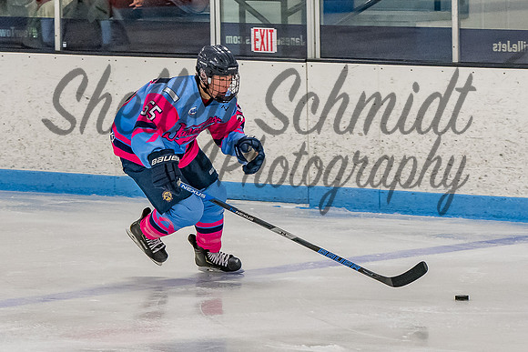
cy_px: 170
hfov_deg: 6.1
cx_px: 216
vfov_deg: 4.0
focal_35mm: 340
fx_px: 4995
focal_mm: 120
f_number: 3.5
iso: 2500
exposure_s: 1/800
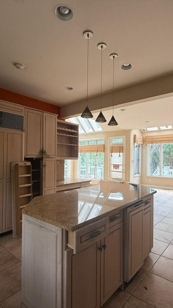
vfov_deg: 83.8
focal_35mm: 21
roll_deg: -1.4
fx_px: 171
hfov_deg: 53.6
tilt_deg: +0.8
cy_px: 158
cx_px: 91
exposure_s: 1/99
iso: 125
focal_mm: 2.22
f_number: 2.2
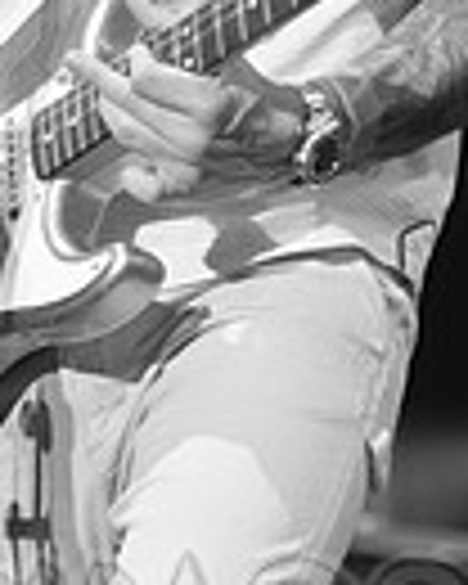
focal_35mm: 390
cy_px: -166
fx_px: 6752
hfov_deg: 4.0
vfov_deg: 4.9
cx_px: 227
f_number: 2.8
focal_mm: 80
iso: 400
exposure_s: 1/250
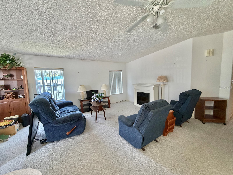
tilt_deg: -6.1
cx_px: 116
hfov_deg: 102.1
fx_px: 94
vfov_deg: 85.7
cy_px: 88
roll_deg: +1.7
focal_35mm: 14
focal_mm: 2.22
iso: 320
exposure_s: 1/120
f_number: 2.2
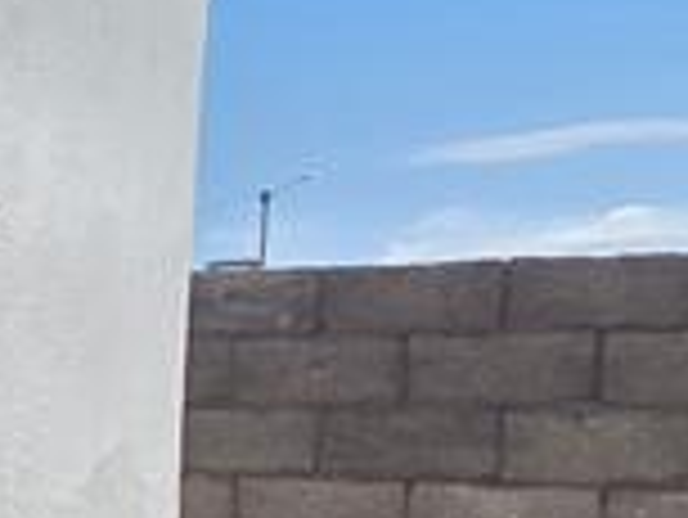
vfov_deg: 16.7
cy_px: 473
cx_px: -1102
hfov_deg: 13.5
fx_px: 1730
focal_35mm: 87
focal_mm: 2.2
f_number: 2.2
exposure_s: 1/2000
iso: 80
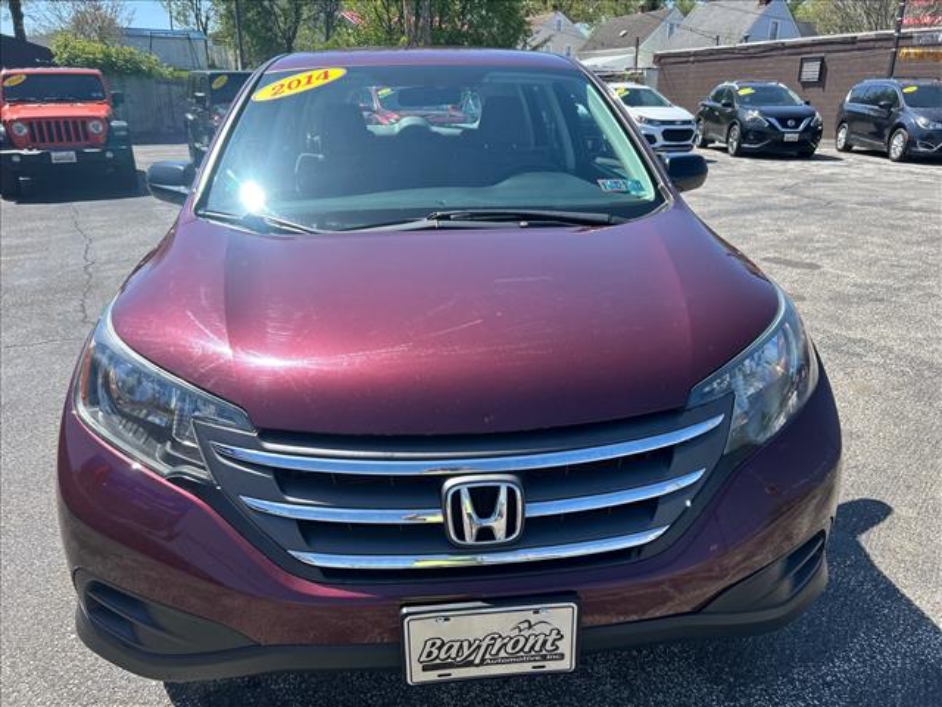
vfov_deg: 53.1
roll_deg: -0.3
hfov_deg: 67.3
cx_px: 471
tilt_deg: -20.8
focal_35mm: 26
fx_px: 708
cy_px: 354
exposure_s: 1/2165
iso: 50
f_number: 1.5
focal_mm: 5.7
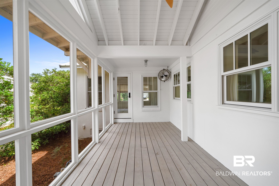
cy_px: 93
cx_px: 140
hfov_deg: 104.3
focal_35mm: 14
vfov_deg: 81.2
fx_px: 108
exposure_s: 1/100
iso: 640
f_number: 6.3
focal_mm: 14
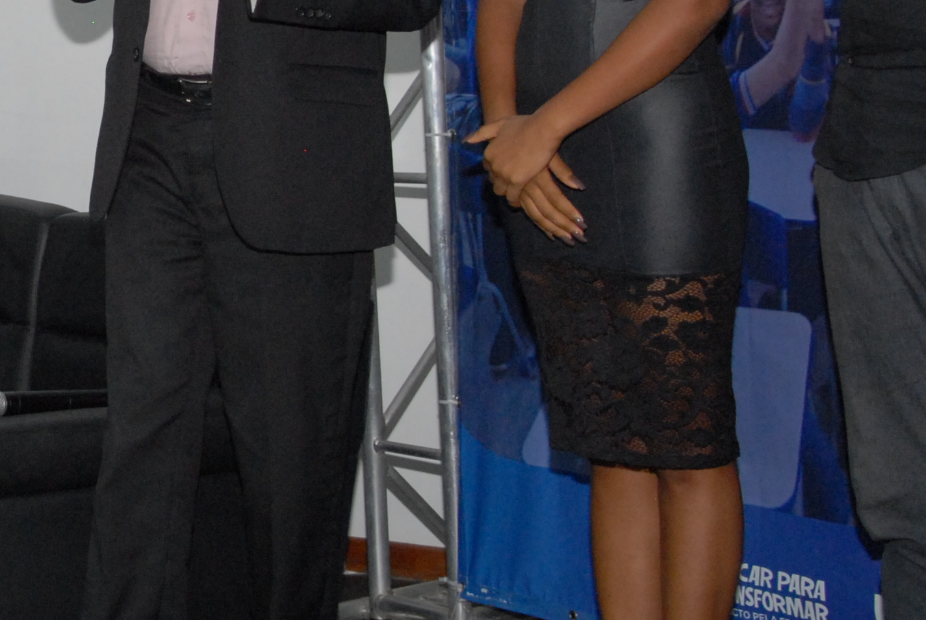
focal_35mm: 106
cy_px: 142
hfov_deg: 18.6
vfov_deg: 12.9
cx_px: -55
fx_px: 2730
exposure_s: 1/60
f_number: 4.5
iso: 640
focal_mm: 26
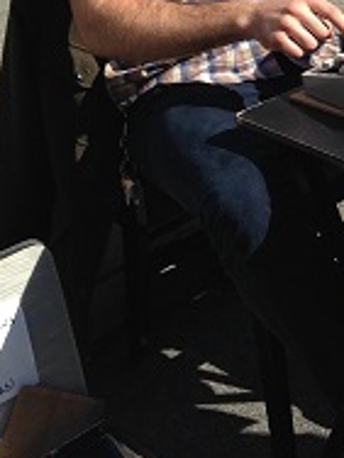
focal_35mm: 86
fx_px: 1140
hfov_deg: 16.6
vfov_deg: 21.6
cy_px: -44
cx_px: 385
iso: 50
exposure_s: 1/1106
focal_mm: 4.12
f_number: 2.4
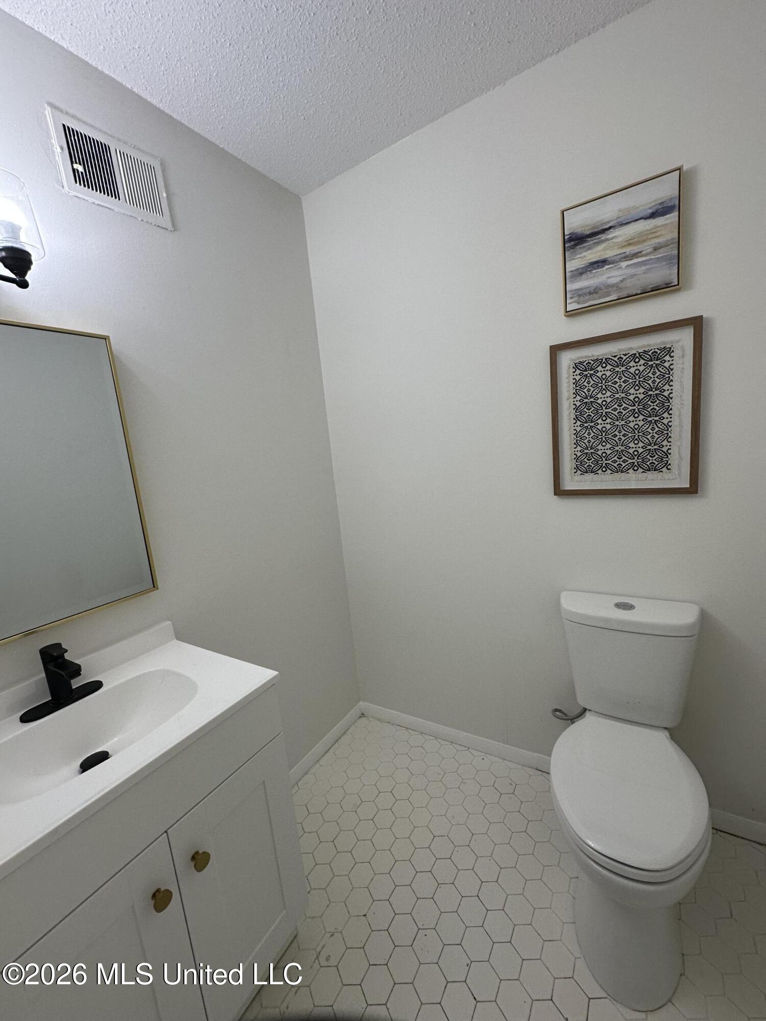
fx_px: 413
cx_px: 383
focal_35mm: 14
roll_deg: +5.0
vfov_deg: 102.1
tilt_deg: -9.4
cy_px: 510
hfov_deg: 85.7
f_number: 2.2
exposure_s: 1/120
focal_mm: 2.22
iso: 125
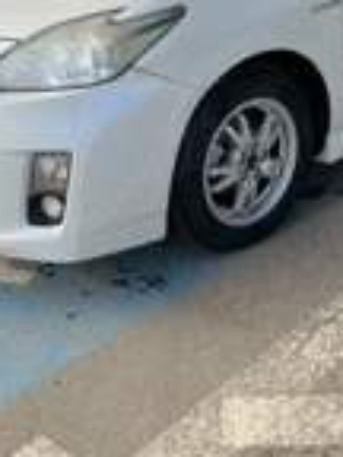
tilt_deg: -11.2
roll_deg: +0.4
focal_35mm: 72
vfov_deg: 25.1
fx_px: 951
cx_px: 238
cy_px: -51
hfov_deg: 20.3
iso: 50
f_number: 1.6
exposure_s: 1/742
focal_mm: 5.1
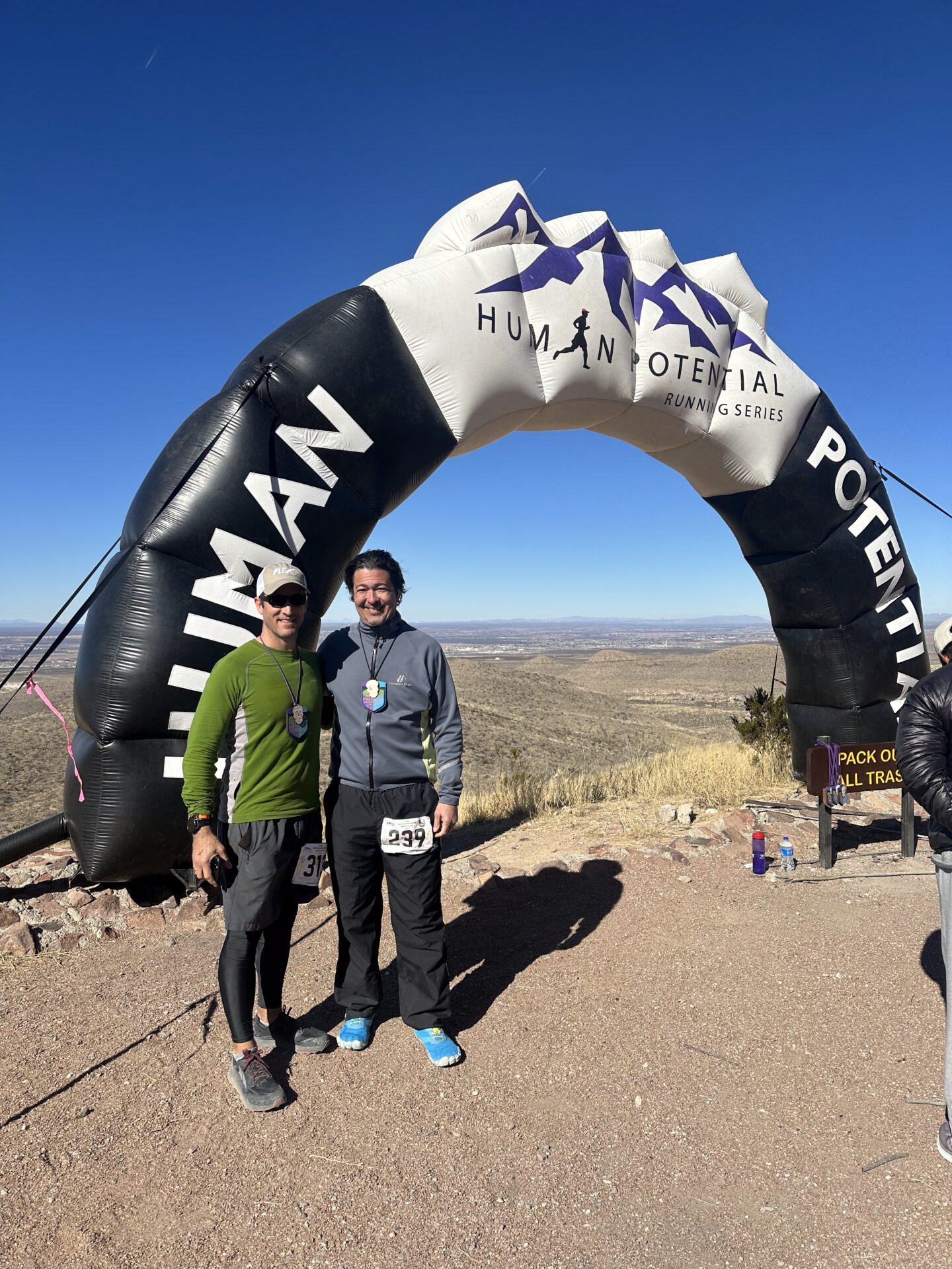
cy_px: 634
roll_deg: +1.5
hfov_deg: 56.8
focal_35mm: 24
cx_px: 476
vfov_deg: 71.6
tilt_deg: -2.6
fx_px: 880
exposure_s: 1/6211
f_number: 1.78
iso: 80
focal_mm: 6.86
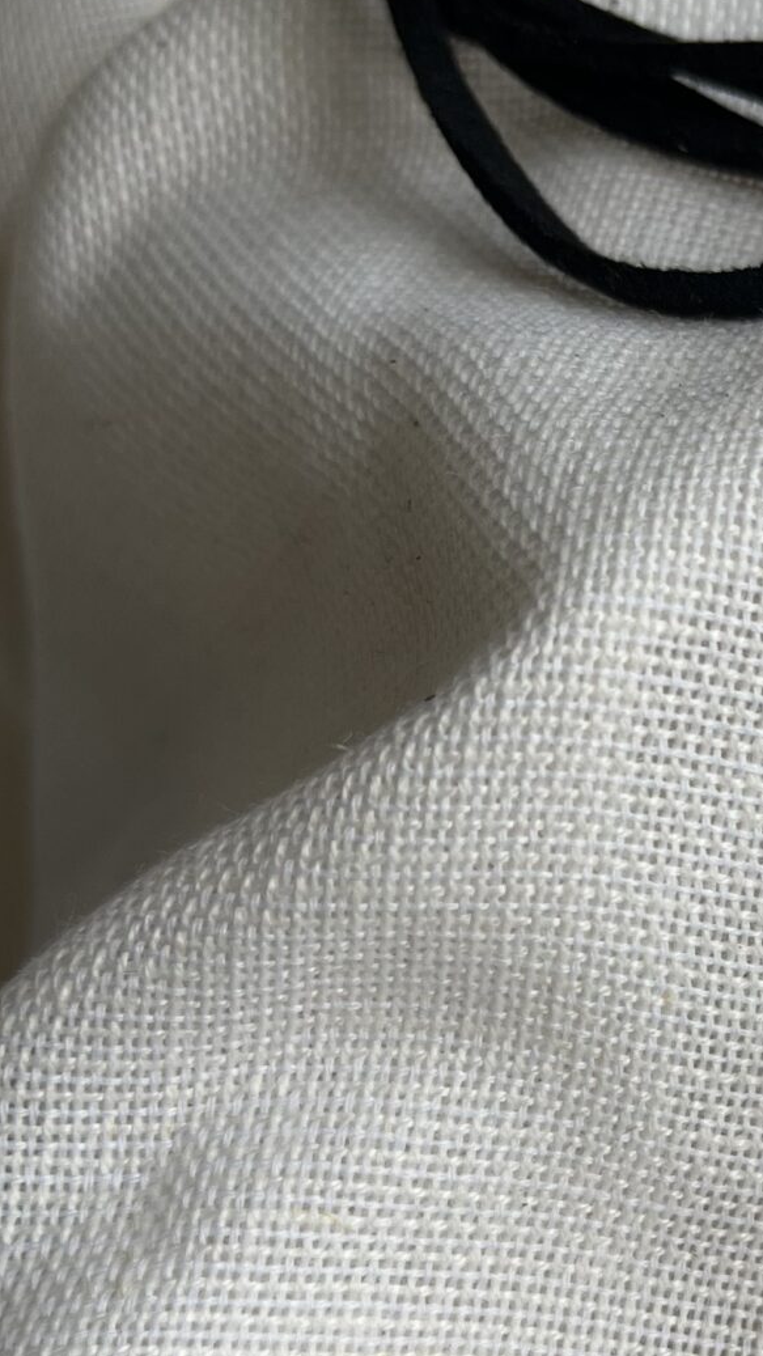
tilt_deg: -52.6
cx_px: 1065
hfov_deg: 16.1
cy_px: 966
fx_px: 2517
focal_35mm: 70
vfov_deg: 29.8
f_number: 1.6
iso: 32
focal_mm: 5.1
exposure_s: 1/122
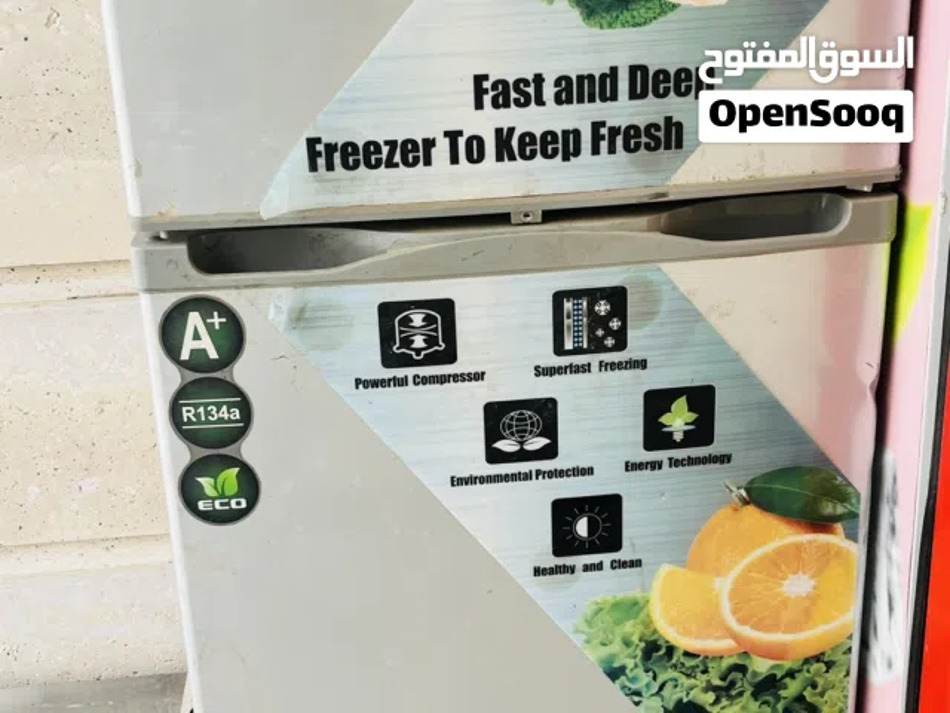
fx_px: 714
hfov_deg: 67.3
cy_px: 356
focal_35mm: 26
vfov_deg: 53.1
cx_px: 475
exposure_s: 1/368
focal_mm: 5.1
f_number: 1.6
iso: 50
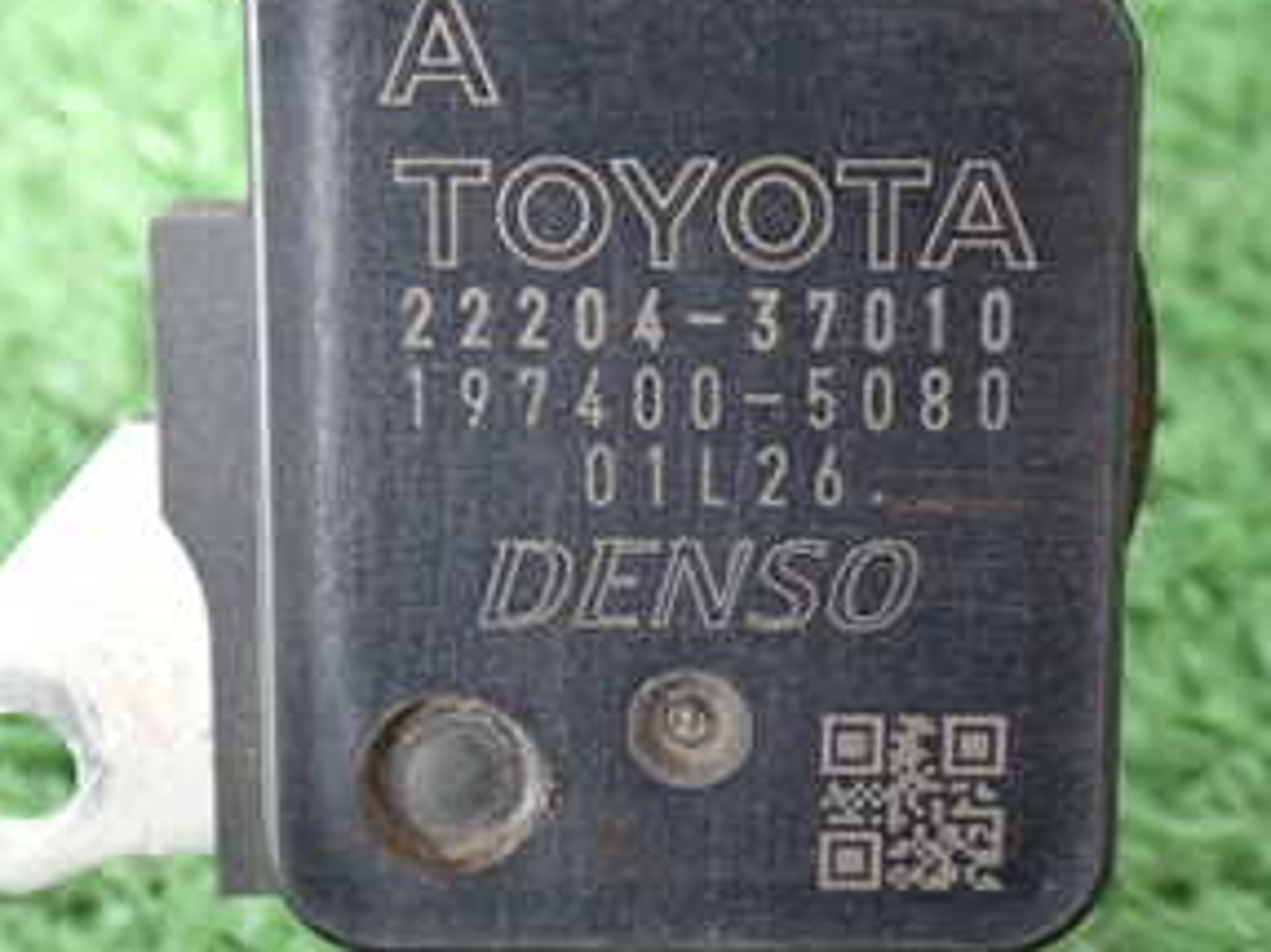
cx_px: 722
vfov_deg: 16.0
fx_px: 3377
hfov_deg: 21.3
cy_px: 576
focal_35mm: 92
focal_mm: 7.84
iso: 640
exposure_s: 1/40
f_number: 2.9
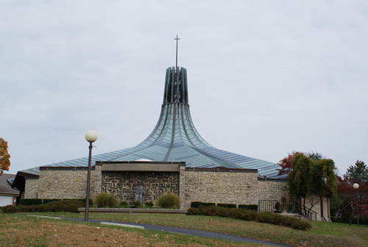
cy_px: 124
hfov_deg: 46.3
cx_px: 184
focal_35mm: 42
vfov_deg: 32.0
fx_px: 430
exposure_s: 1/640
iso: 100
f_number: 5.6
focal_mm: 28
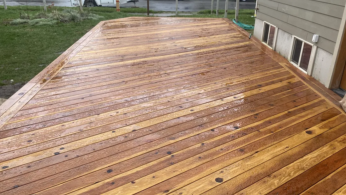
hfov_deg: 62.6
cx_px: 180
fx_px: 284
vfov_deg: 37.8
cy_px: 94
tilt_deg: -23.1
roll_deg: -2.4
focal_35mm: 31
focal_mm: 4.25
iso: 125
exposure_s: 1/98
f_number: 1.8
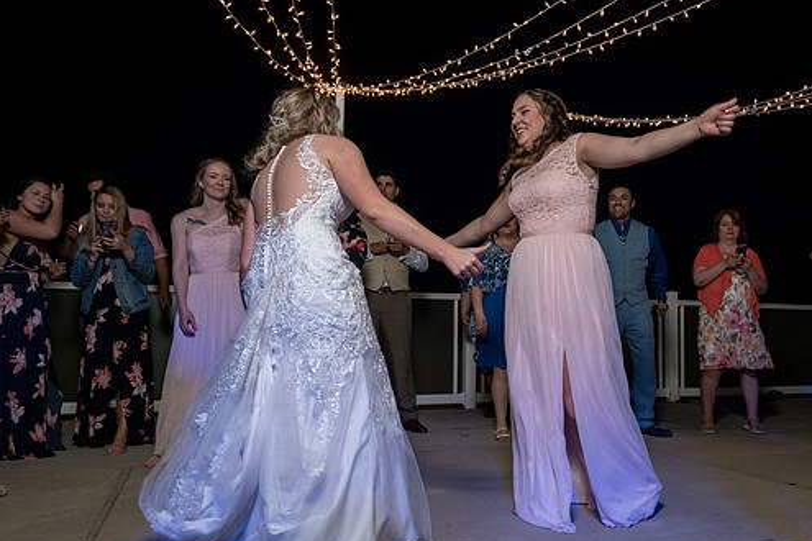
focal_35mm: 31
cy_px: 312
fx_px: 699
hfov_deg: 59.9
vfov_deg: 42.2
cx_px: 476
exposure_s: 1/100
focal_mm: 22
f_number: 5.6
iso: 2000
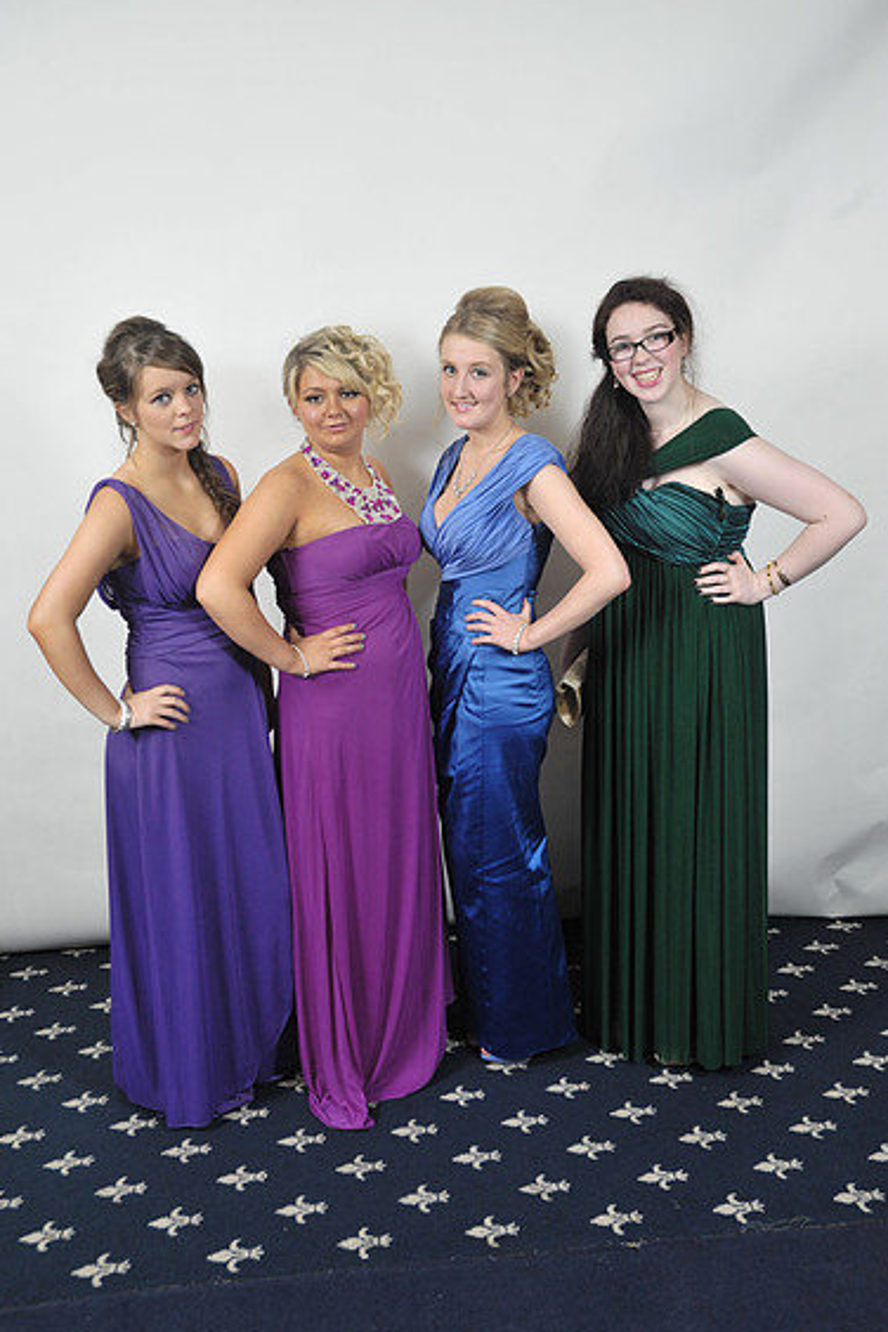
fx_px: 1332
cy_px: 671
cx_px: 435
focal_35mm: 36
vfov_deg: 53.1
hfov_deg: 36.9
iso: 1000
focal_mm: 35
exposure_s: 1/160
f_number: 7.1
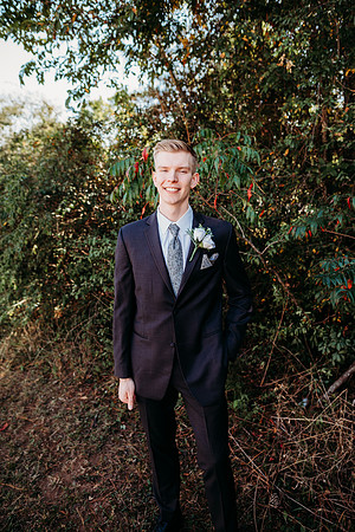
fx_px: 355
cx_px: 178
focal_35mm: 24
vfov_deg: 73.7
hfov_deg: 53.1
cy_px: 266
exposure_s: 1/400
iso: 200
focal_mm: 24
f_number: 2.8
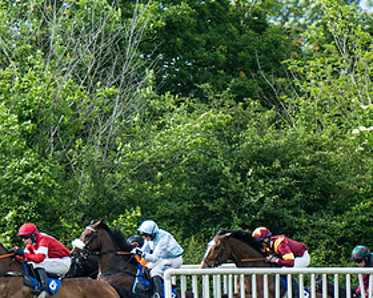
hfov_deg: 1.8
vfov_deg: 1.4
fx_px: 12088
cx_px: -13
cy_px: 273
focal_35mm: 1095
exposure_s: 1/1000
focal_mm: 260
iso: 200
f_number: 4
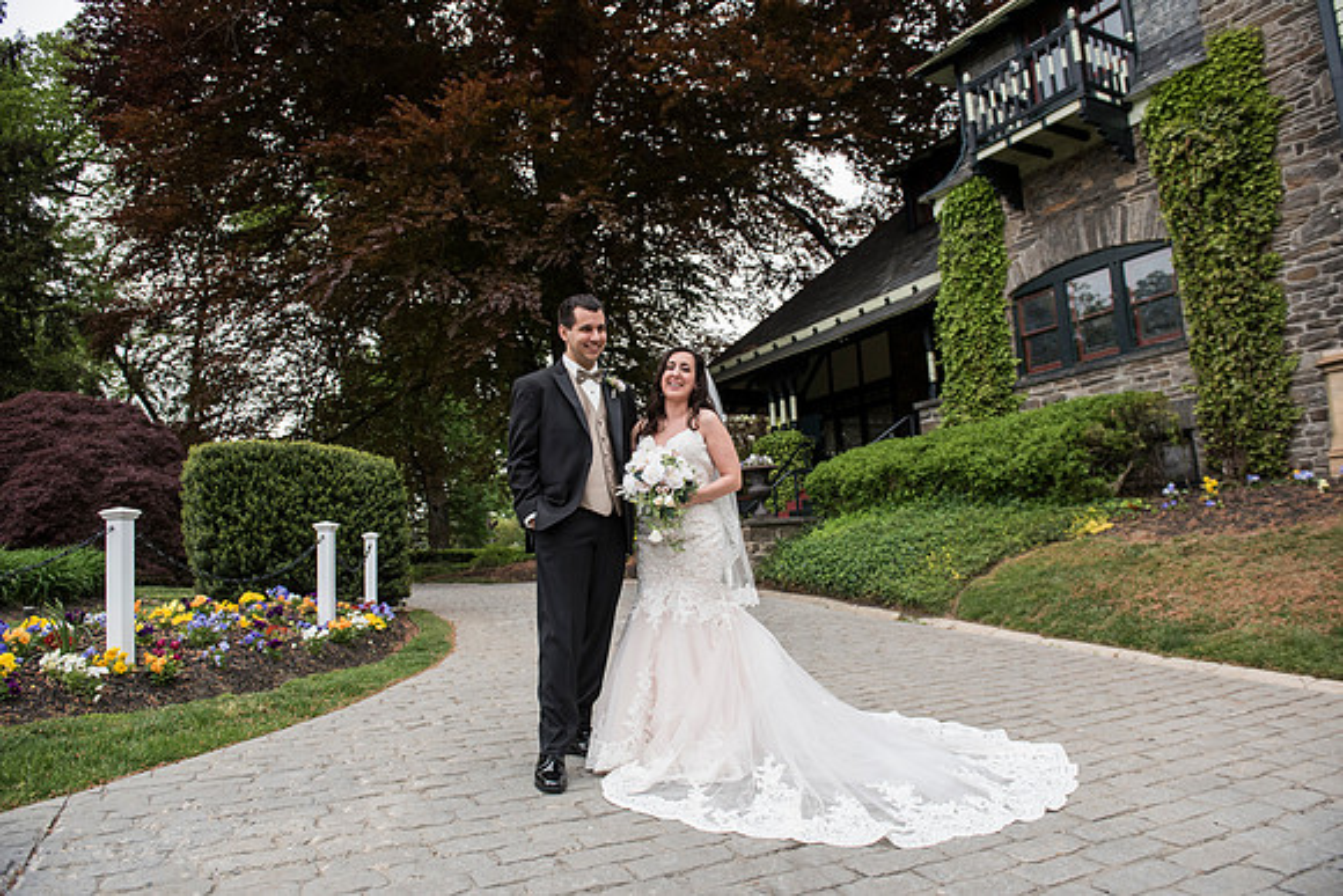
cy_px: 448
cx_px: 672
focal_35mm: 24
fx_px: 896
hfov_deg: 73.7
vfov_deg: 53.2
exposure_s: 1/4000
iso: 800
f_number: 3.5
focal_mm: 24
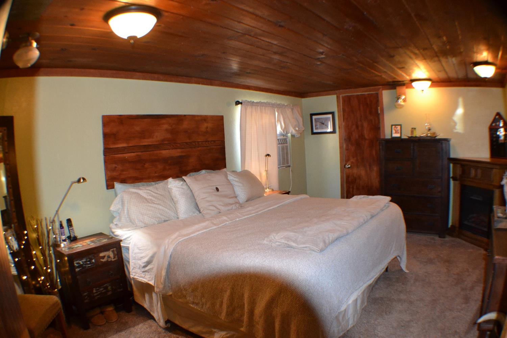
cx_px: 254
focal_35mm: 33
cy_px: 169
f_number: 4
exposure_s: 1/60
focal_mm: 22
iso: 2000
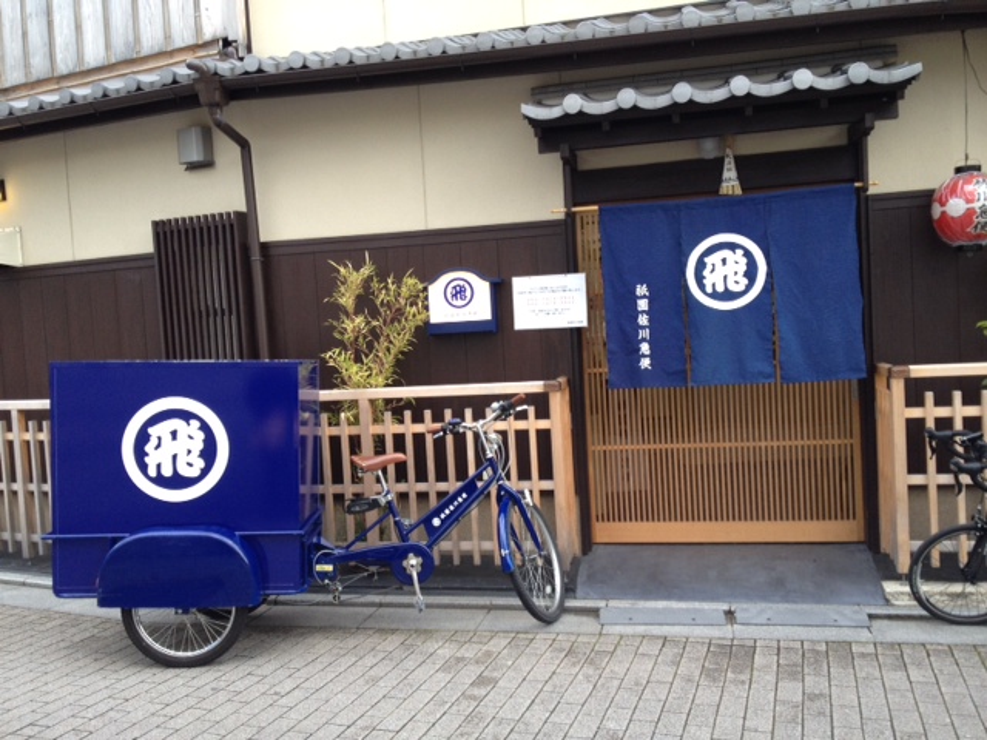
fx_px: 998
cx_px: 494
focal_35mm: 35
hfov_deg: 52.6
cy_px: 370
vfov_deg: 40.7
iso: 80
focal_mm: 4.28
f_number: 2.4
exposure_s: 1/60
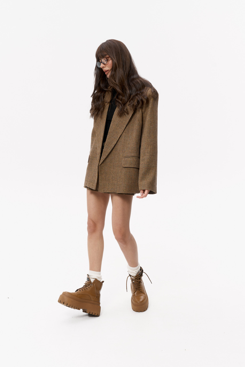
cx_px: 122
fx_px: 418
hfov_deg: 32.6
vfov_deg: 47.4
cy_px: 184
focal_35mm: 41
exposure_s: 1/125
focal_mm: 41
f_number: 7.1
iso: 100
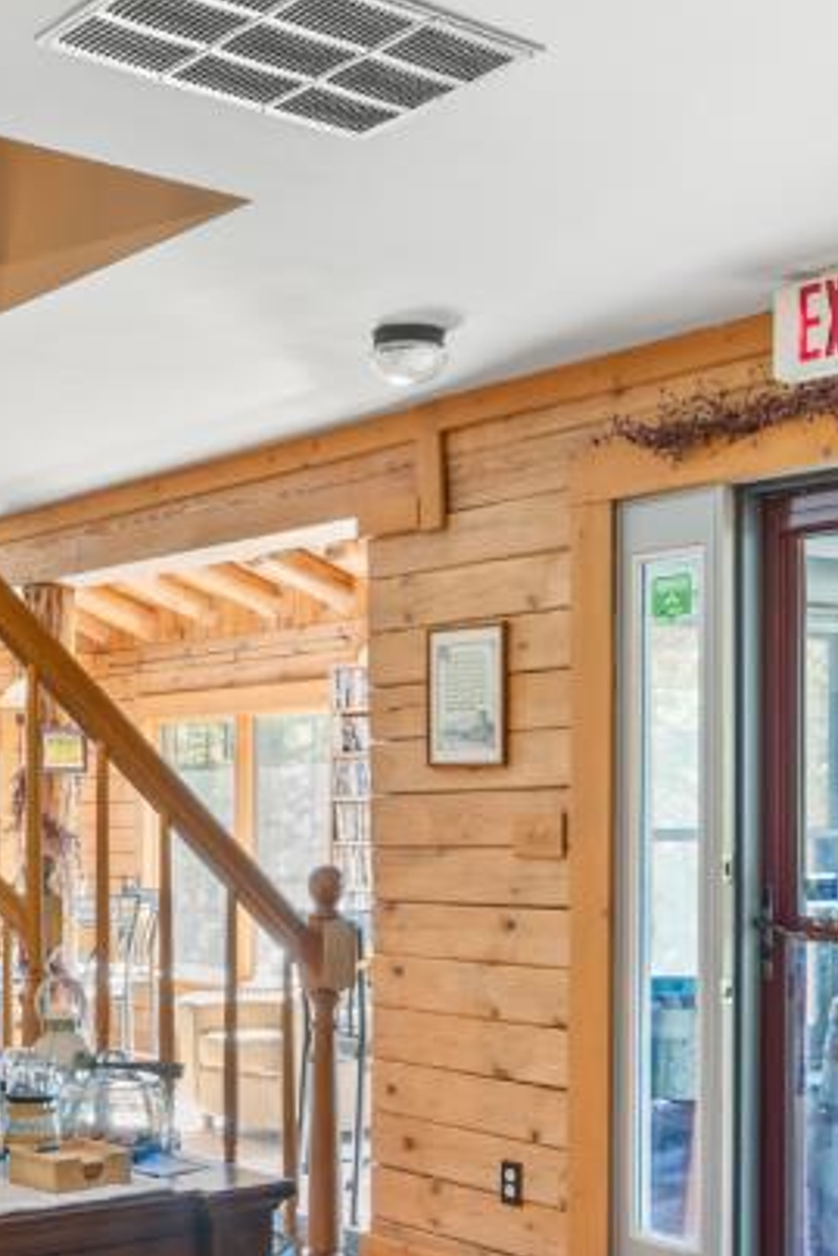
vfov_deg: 37.8
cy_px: 821
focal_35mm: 52
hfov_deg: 25.9
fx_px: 1814
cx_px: 302
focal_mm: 14
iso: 500
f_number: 8
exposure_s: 1/1.25
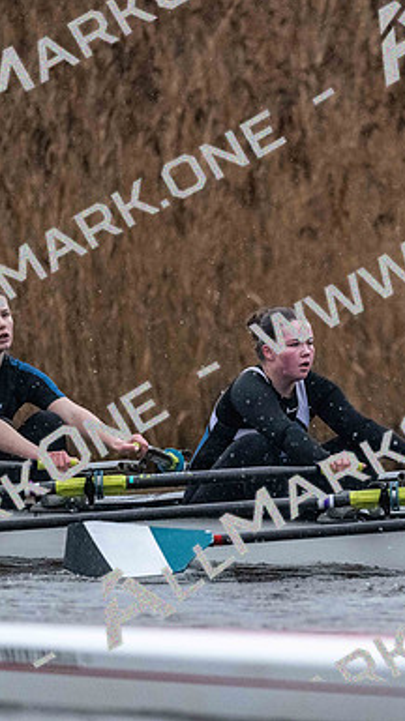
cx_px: 482
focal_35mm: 632
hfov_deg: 1.9
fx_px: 12090
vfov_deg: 3.4
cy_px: 360
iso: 10000
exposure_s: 1/1600
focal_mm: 400
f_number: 4.5
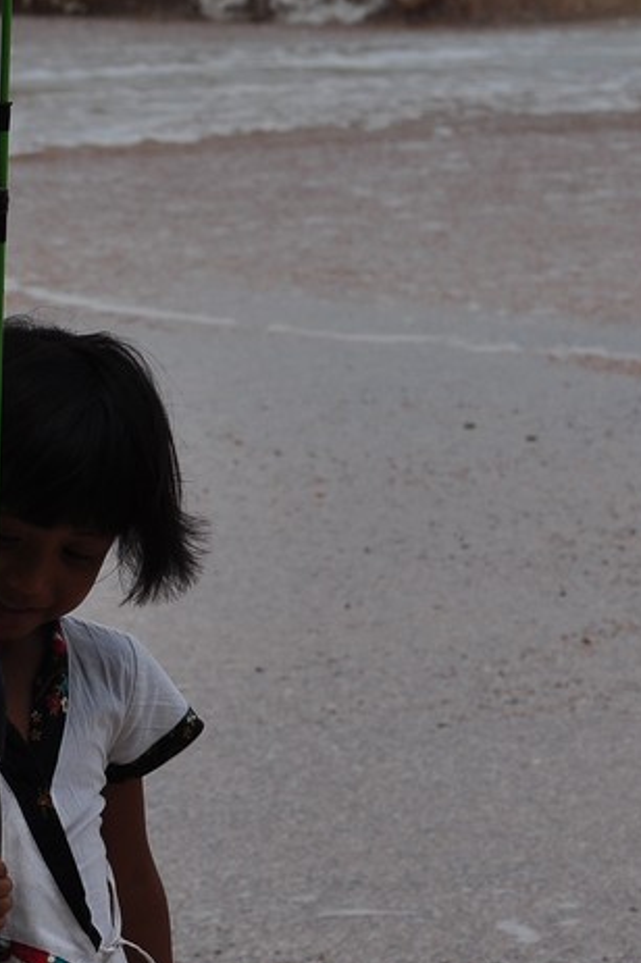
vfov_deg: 8.8
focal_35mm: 234
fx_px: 6259
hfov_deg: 5.8
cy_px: 545
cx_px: -98
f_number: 8
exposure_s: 1/1000
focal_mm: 60
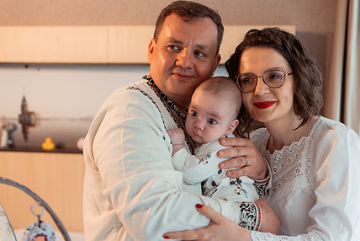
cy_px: 145
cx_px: 216
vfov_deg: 27.5
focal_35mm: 49
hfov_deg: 40.1
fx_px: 490
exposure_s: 1/125
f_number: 2.2
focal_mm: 35
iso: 1250
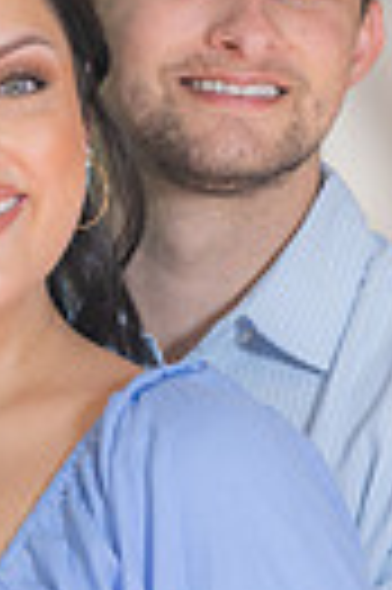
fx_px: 11234
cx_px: 279
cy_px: 626
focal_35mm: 686
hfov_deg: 2.0
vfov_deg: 3.0
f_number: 5
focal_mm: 200
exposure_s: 1/160
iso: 100
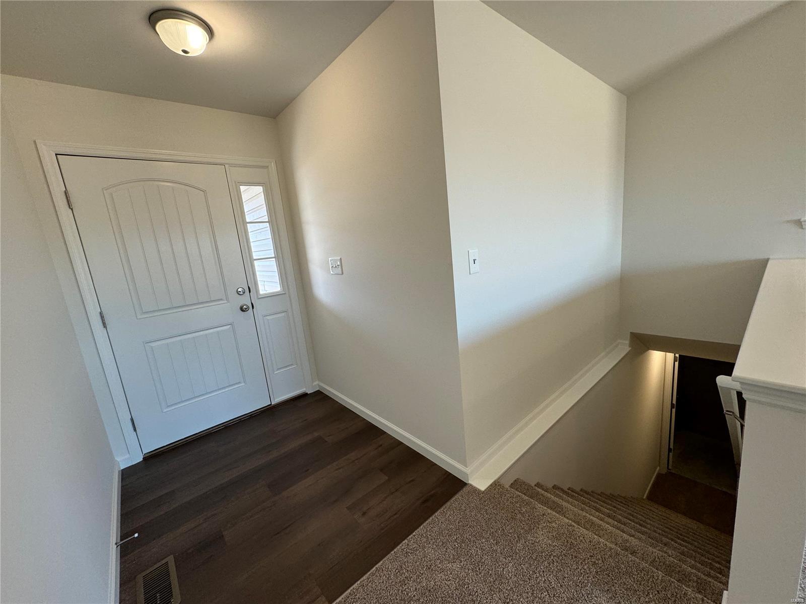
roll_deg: +5.3
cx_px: 403
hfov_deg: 102.1
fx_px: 326
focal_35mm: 14
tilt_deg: -11.3
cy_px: 302
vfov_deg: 85.7
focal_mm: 2.22
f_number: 2.2
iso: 160
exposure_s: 1/120
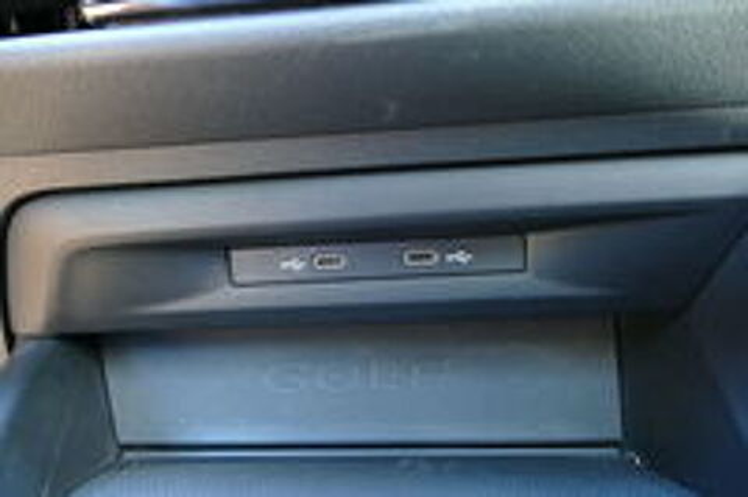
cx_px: 374
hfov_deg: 71.6
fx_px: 519
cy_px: 248
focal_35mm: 25
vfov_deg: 51.2
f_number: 3.2
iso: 1600
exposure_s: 1/20
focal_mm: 9.12
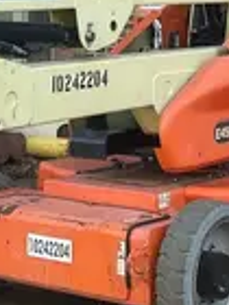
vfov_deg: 13.5
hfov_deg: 10.9
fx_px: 1200
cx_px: 133
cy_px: -182
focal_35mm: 136
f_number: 1.5
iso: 50
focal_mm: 5.7
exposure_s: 1/591
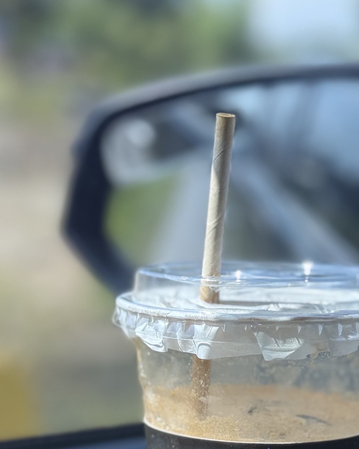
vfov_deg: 20.7
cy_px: 386
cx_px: 305
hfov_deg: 16.7
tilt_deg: -11.2
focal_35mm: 91
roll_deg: -4.4
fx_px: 1209
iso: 64
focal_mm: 6.76
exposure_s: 1/487
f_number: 1.78
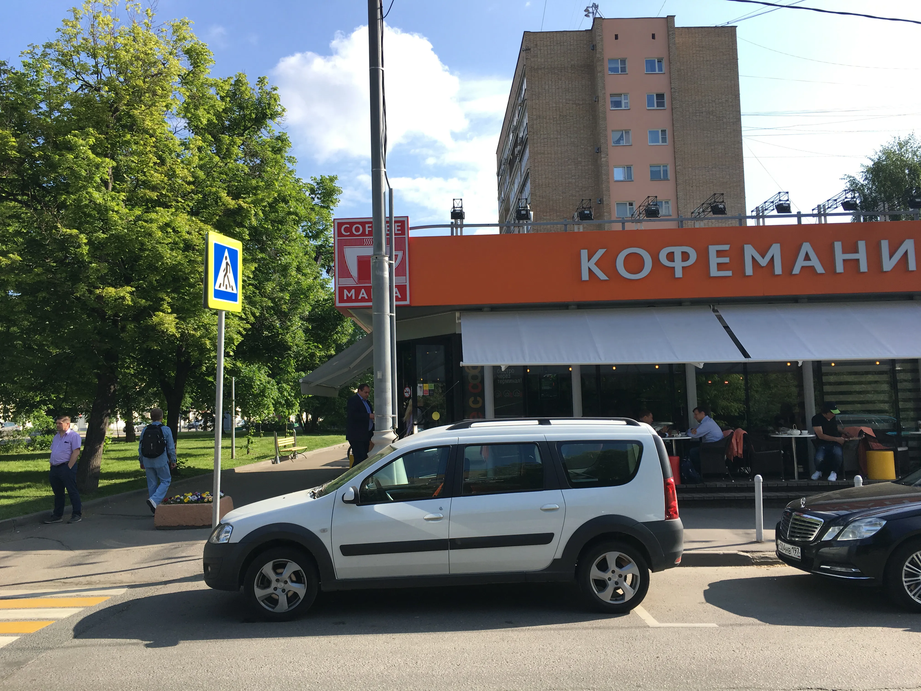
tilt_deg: +6.3
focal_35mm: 29
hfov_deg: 61.7
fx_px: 772
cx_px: 460
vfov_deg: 48.2
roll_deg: +1.2
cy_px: 346
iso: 25
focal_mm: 4.15
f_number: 2.2
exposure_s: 1/761
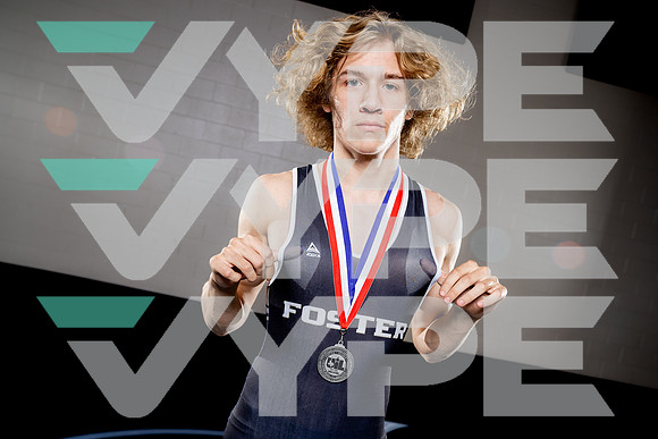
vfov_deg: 38.9
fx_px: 622
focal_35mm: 34
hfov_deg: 55.8
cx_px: 329
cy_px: 220
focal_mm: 34
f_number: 5.6
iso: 320
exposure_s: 1/250
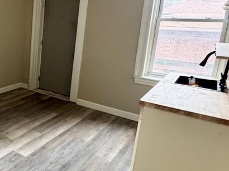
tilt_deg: -11.8
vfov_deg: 40.4
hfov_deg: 44.5
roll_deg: -1.5
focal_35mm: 35
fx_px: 231
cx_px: -2
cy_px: 67
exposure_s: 1/60
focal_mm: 2.22
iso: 250
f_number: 2.2
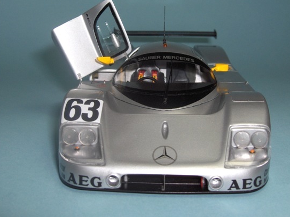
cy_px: 90
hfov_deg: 41.2
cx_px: 146
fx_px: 385
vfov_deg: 31.4
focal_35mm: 46
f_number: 4.8
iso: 100
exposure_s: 1/194
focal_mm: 8
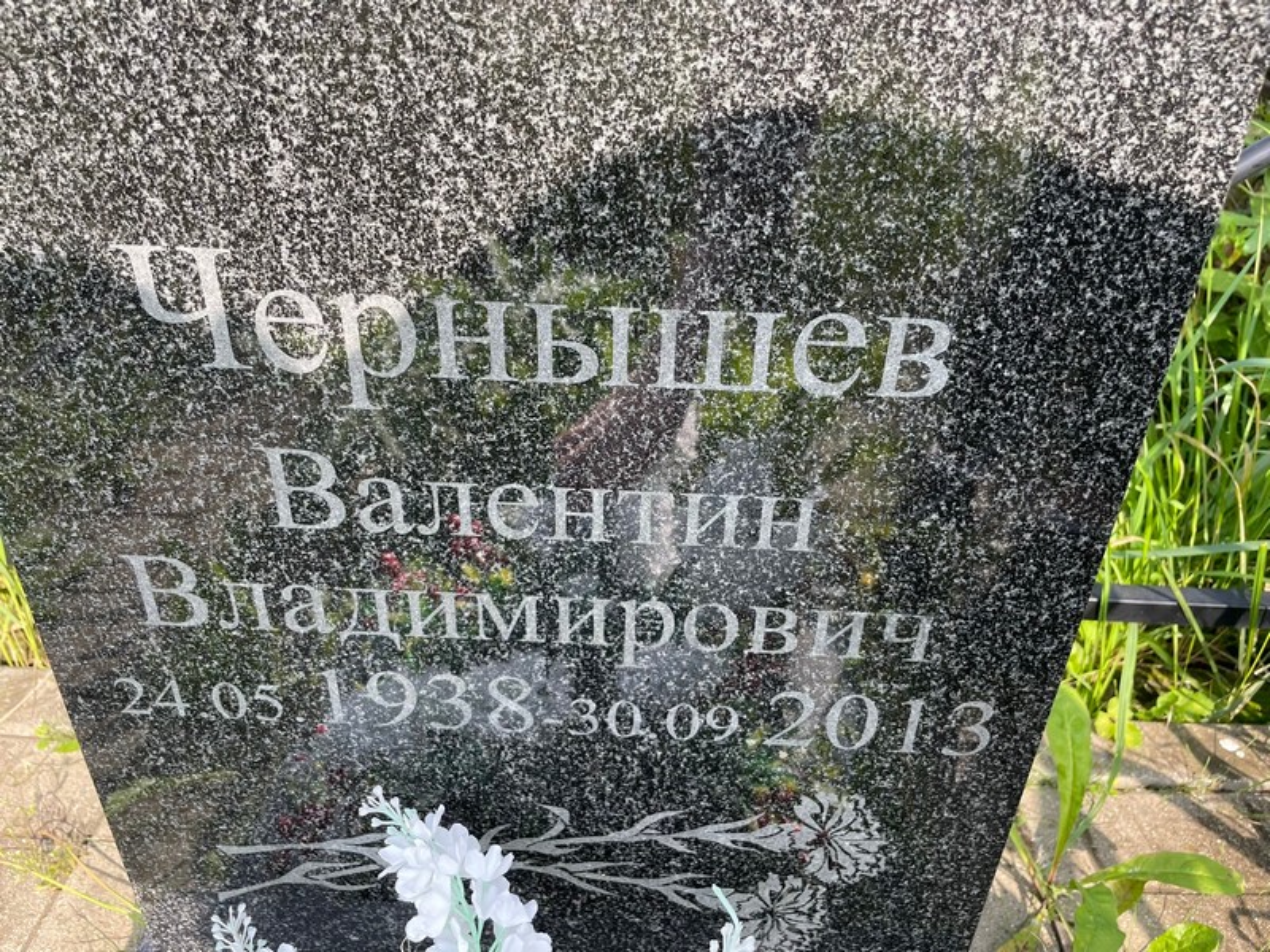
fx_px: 954
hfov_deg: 67.3
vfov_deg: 53.1
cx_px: 635
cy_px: 476
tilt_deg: -32.1
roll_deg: -2.7
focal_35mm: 26
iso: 32
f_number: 1.6
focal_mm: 4.2
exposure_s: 1/359
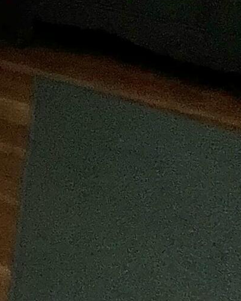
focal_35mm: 76
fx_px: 677
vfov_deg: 17.9
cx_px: -467
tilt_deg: -3.1
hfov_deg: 11.7
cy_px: -291
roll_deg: +0.2
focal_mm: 1.57
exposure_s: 1/60
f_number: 1.8
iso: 400
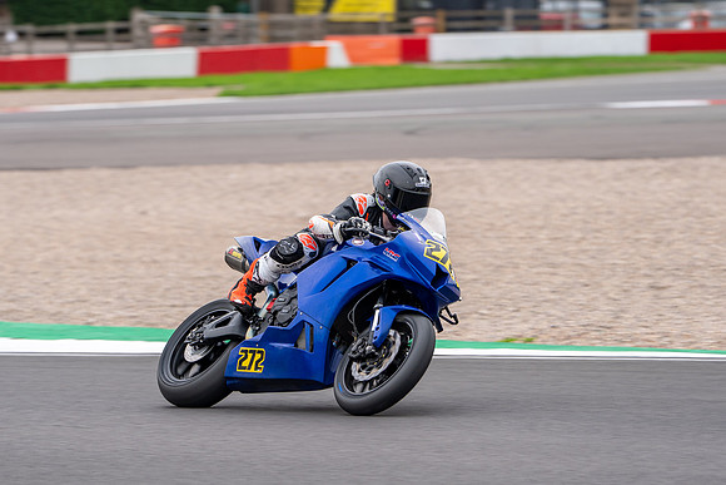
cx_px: 278
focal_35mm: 287
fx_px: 5790
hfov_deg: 7.2
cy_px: 283
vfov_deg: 4.8
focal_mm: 215
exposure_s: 1/500
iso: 160
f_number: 4.5
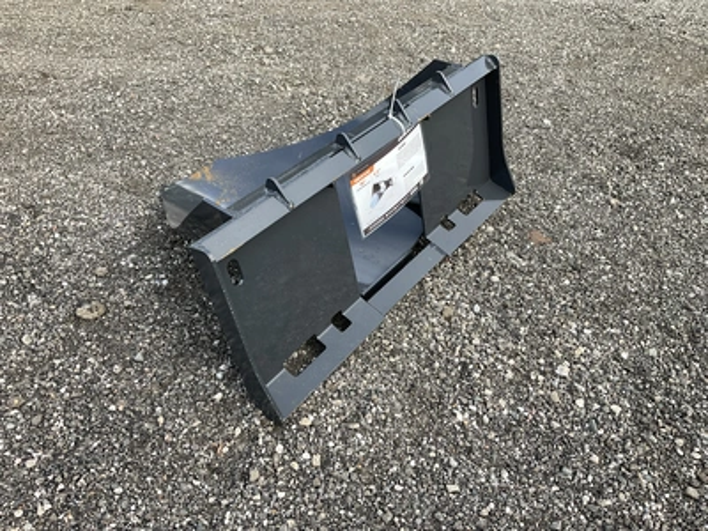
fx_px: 593
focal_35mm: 29
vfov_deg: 48.2
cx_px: 354
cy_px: 266
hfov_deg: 61.7
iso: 20
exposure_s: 1/235
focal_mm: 3
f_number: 1.8
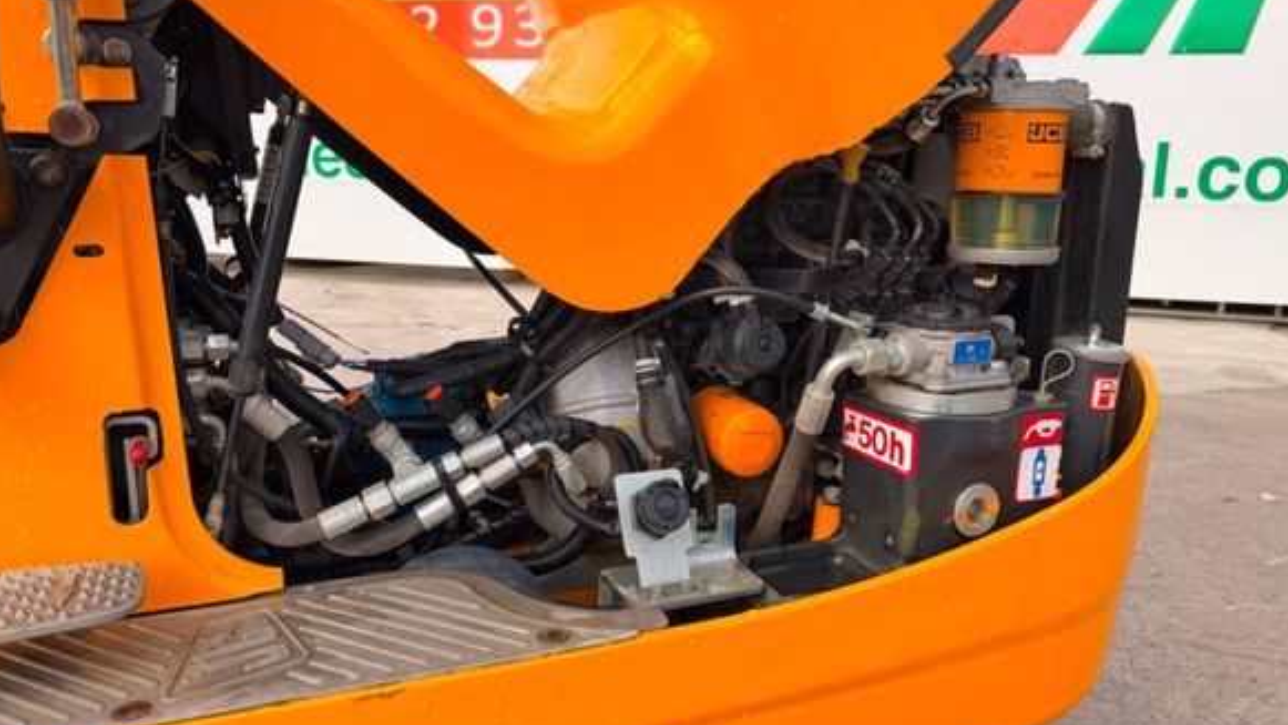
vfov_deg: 42.9
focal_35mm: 27
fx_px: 922
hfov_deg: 69.9
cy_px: 330
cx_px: 645
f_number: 1.78
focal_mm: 6.76
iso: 100
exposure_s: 1/1337
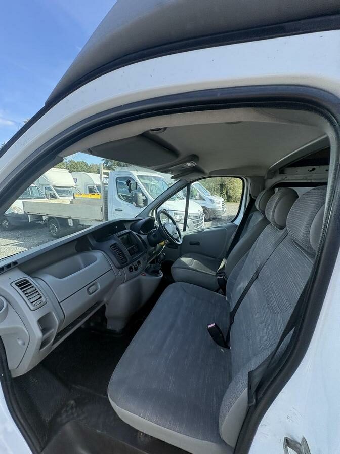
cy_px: 227
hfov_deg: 85.7
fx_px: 183
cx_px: 170
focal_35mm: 14
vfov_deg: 102.1
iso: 64
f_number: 2.2
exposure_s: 1/453
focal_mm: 2.22
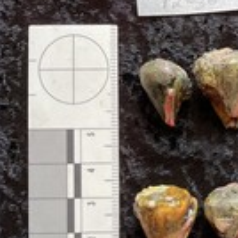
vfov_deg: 25.3
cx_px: 293
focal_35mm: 67
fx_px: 521
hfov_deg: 23.3
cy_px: 193
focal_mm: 3
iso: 80
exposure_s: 1/60
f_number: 1.8
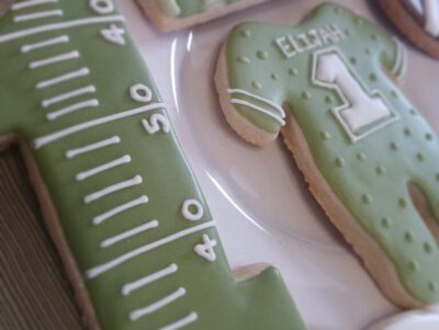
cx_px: 220
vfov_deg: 53.2
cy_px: 165
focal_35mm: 26
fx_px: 330
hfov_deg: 67.2
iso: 160
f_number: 1.8
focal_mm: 3.98
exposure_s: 1/60
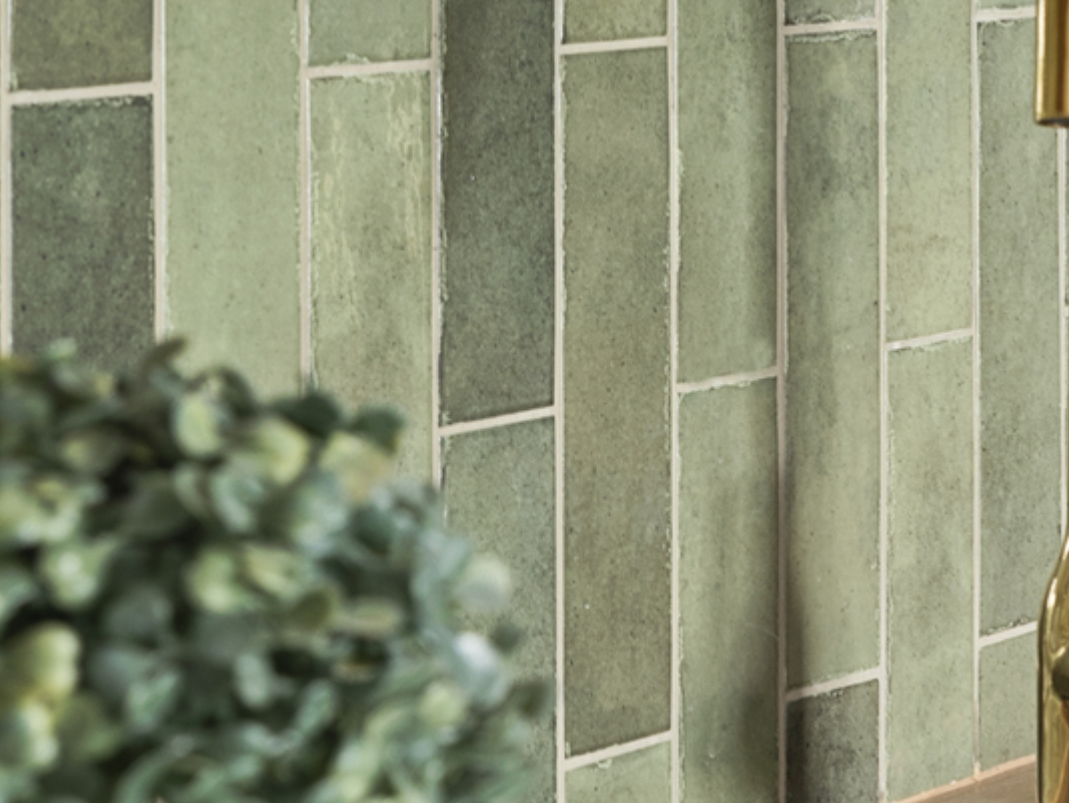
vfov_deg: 10.2
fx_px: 4480
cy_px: 263
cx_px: 2117
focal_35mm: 145
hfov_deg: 12.1
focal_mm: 38
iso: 100
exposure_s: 1
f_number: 6.3
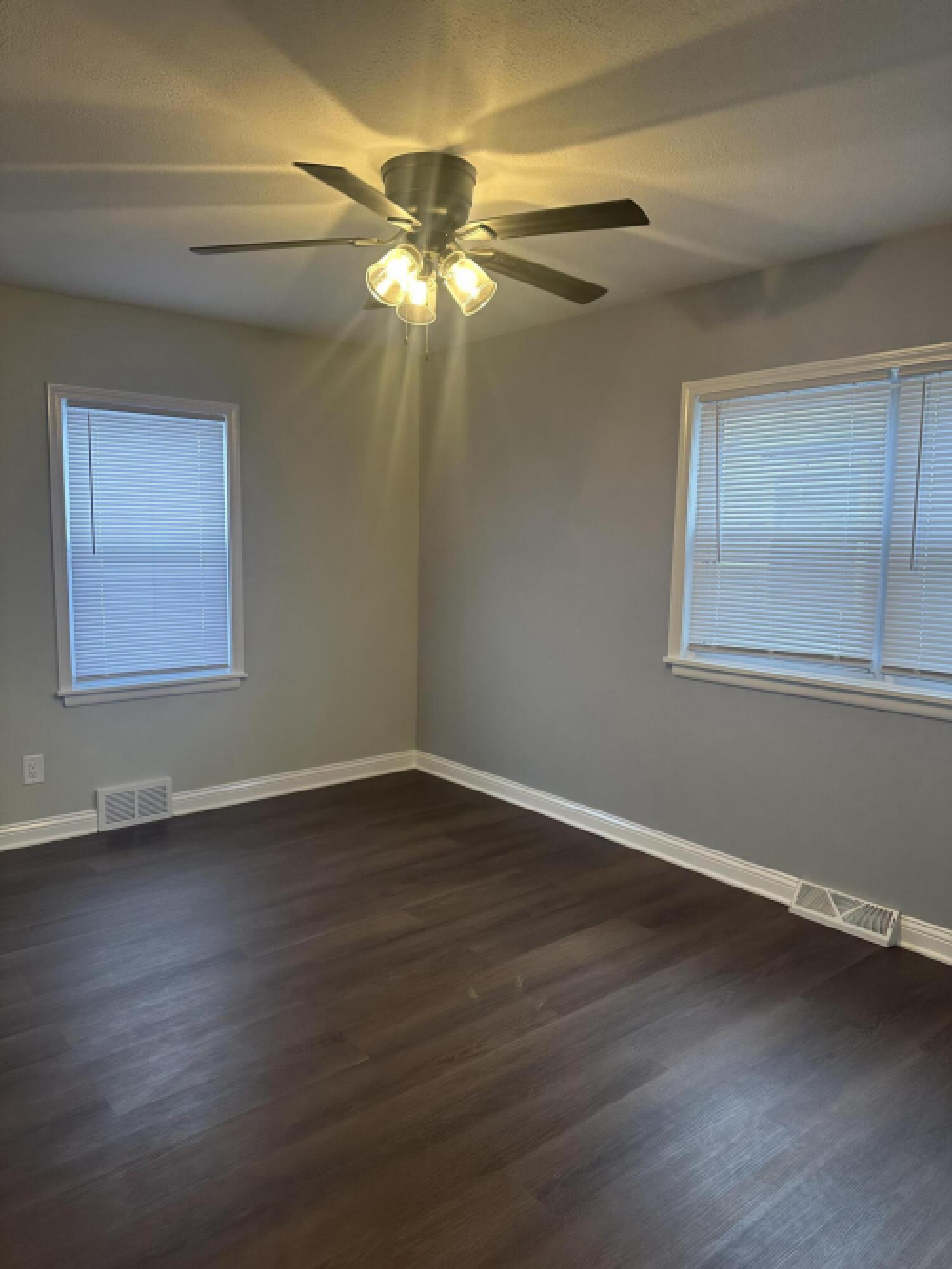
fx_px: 880
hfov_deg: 56.8
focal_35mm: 24
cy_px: 634
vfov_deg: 71.6
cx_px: 476
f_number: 1.78
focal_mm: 6.86
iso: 160
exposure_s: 1/120
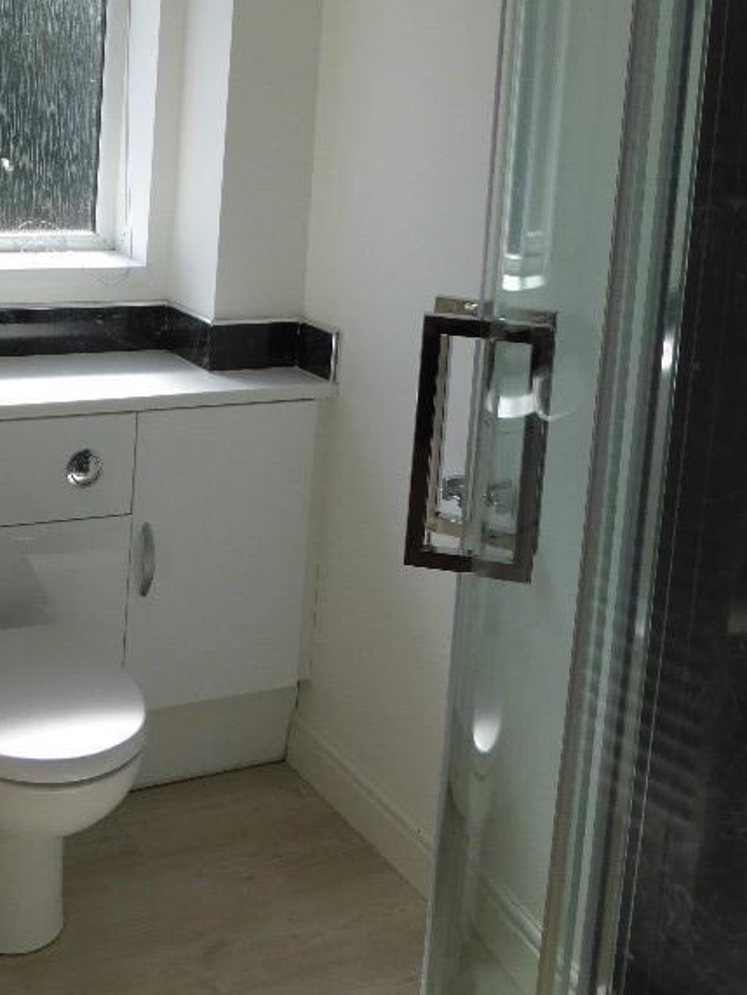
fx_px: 1237
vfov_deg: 41.6
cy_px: 174
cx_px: 132
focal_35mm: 43
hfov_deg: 32.5
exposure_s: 1/320
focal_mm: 4.3
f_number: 3.3
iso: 100
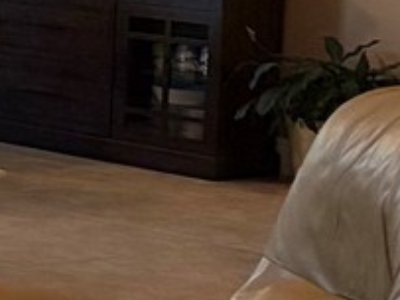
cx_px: -1125
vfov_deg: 7.1
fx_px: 2367
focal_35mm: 205
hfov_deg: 7.4
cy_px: -138
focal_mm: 5.96
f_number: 1.6
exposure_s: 1/120
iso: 200
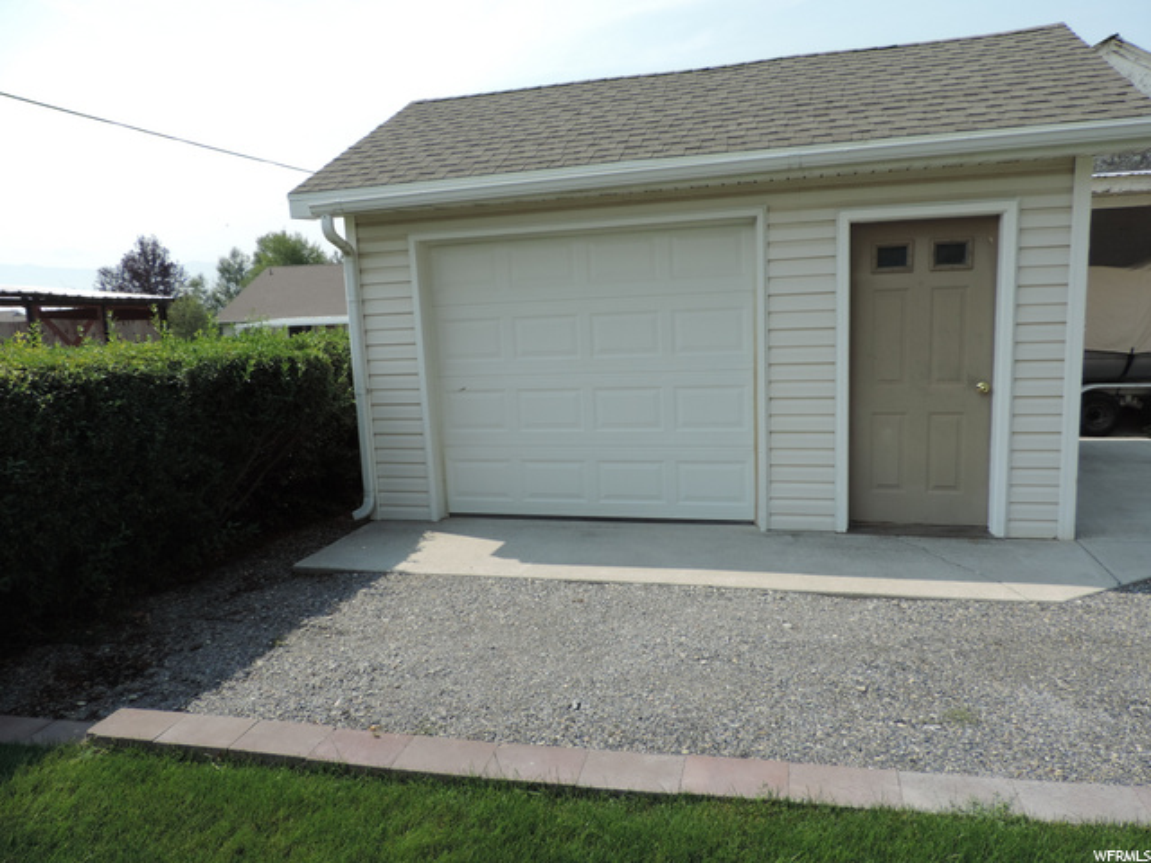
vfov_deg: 56.8
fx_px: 798
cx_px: 576
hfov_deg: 71.6
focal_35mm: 24
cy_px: 432
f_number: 3
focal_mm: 4.3
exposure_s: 1/1000
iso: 80
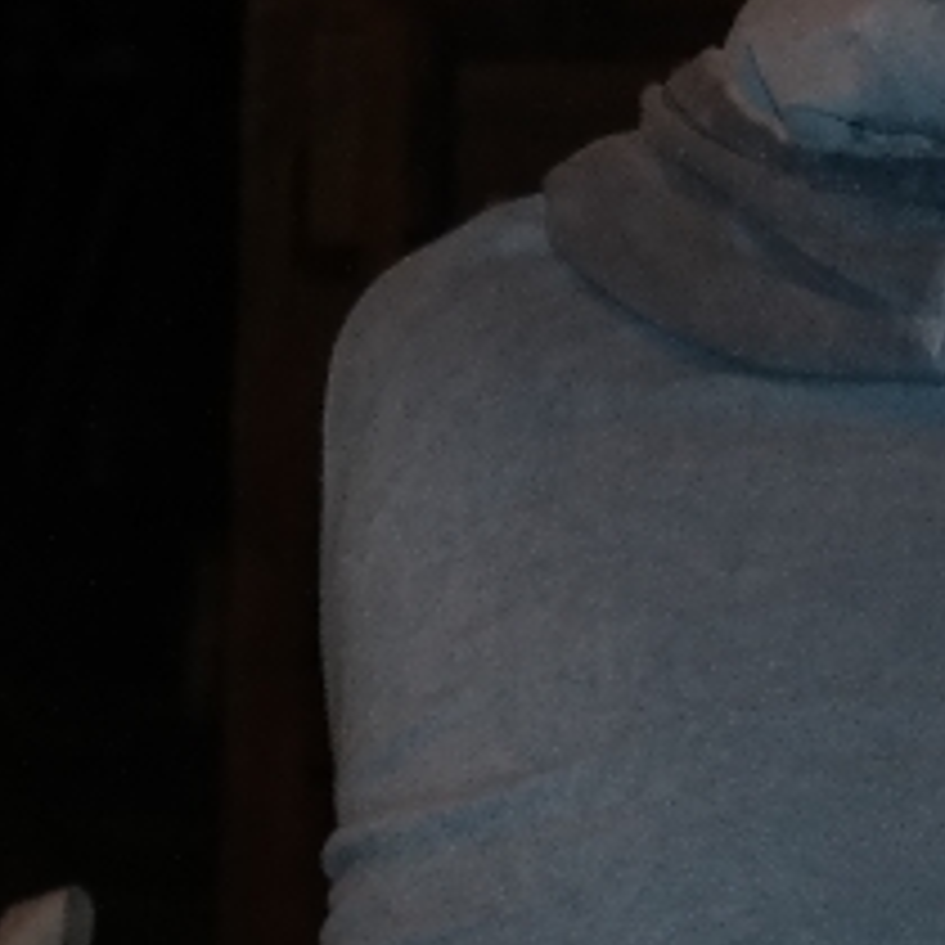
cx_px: -477
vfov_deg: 4.4
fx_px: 12200
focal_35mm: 395
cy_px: 1418
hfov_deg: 4.4
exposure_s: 1/60
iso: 400
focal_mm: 40
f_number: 5
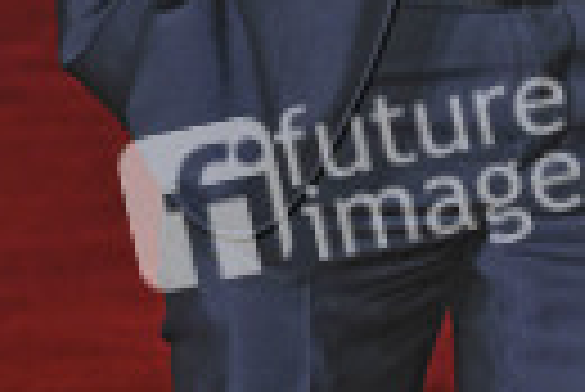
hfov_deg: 5.6
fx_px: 5987
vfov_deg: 3.7
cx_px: 482
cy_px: -491
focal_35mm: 368
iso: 400
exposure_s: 1/160
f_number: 5
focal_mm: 80
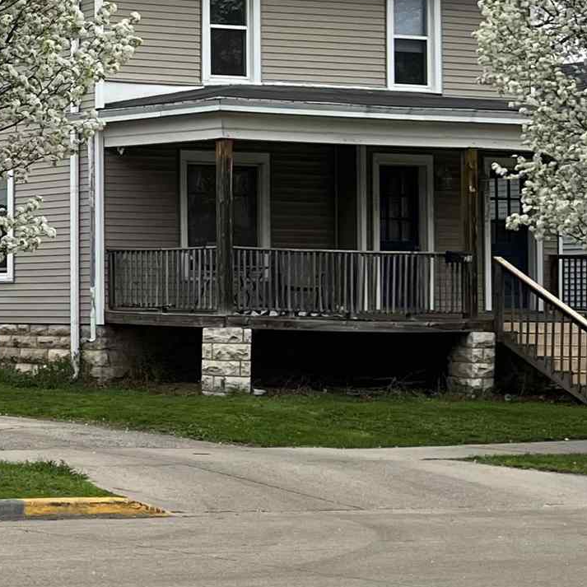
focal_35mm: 99
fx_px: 1899
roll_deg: +0.0
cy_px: 250
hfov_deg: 14.1
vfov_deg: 17.6
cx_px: -668
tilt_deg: +1.9
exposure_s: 1/727
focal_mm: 5.1
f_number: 1.6
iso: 50
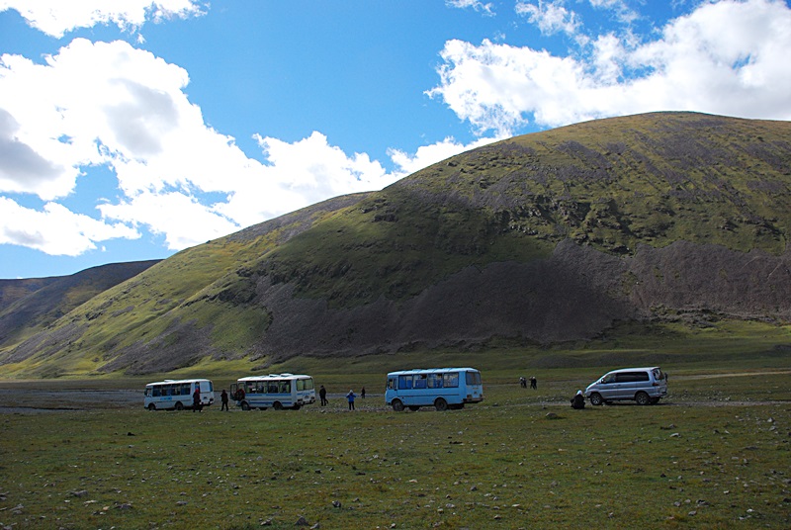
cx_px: 396
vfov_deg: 48.1
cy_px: 265
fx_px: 594
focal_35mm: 27
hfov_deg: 67.3
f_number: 5.6
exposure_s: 1/1250
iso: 400
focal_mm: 18
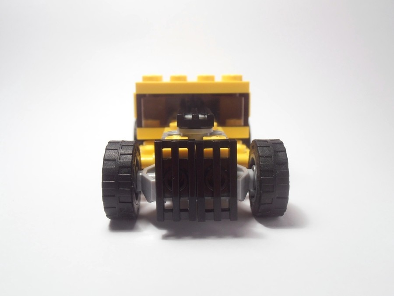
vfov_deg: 38.7
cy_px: 148
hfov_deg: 50.1
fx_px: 421
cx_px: 197
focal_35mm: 37
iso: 80
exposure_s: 1/40
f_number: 3.9
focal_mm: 6.61
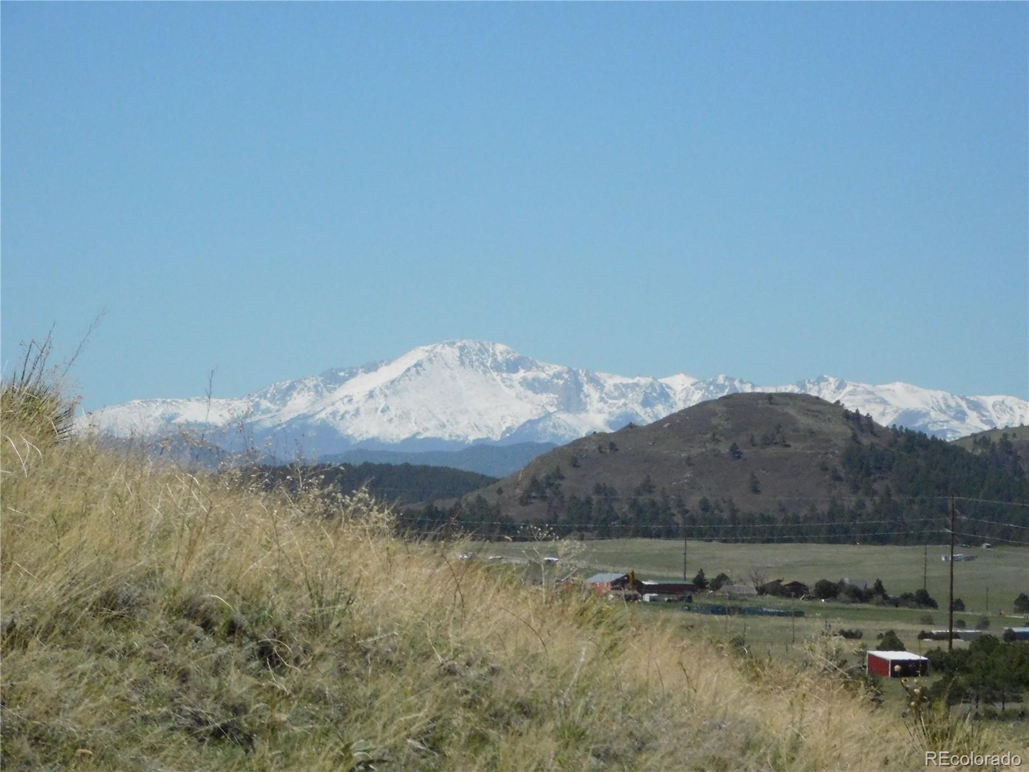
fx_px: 5470
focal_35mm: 184
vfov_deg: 8.1
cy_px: 386
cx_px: 514
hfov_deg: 10.7
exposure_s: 1/1500
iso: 800
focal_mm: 32.7
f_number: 10.8
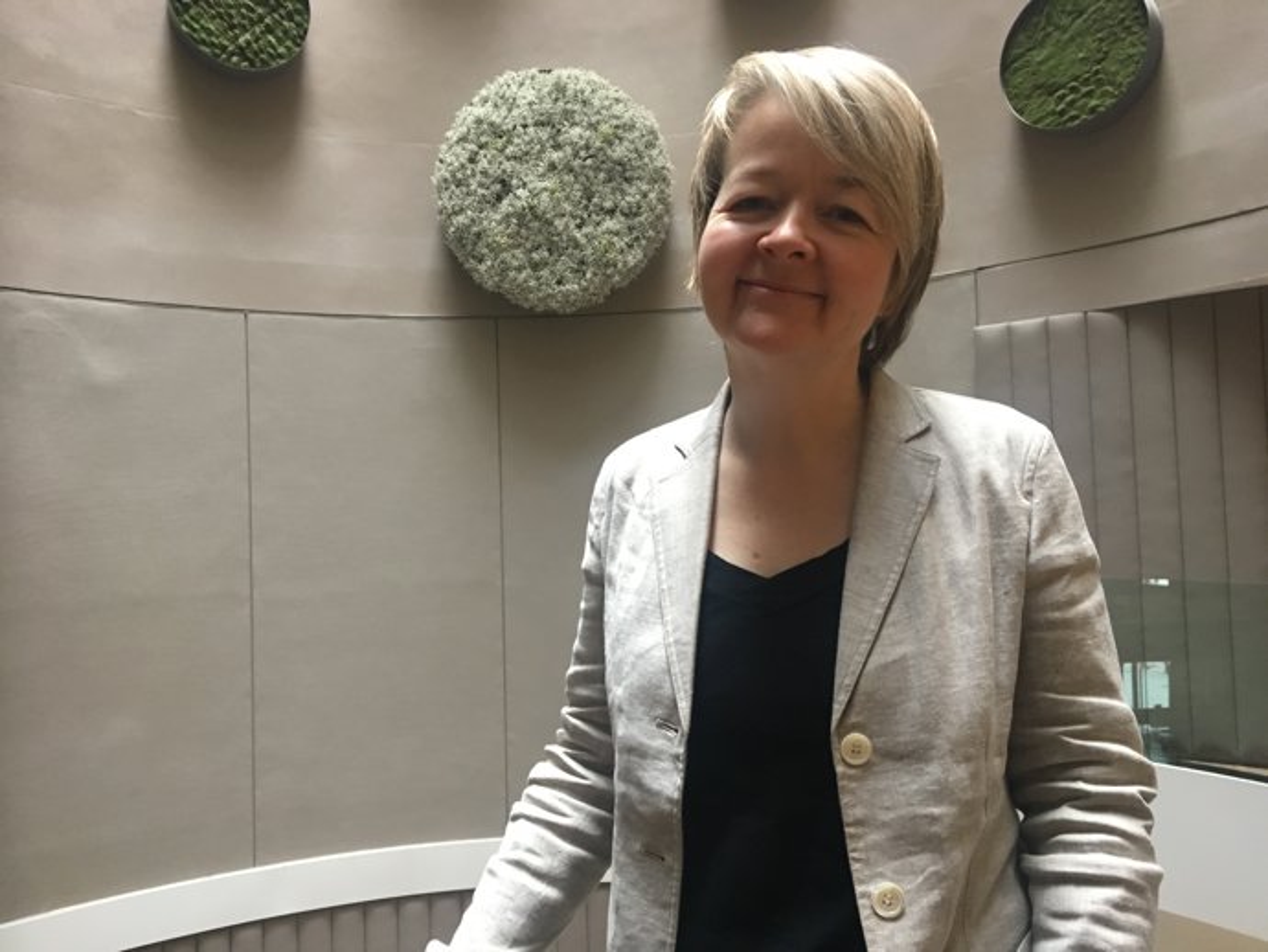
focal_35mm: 29
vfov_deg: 48.3
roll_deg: +2.3
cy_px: 476
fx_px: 1063
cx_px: 634
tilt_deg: +2.2
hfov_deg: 61.6
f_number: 2.2
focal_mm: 4.15
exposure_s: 1/33
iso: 160
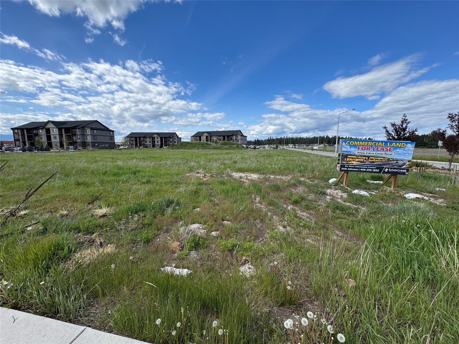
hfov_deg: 102.1
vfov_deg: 85.7
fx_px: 186
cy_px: 172
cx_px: 230
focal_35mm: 14
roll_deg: -0.1
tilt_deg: -8.4
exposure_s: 1/1277
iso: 50
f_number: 2.2
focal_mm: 2.22
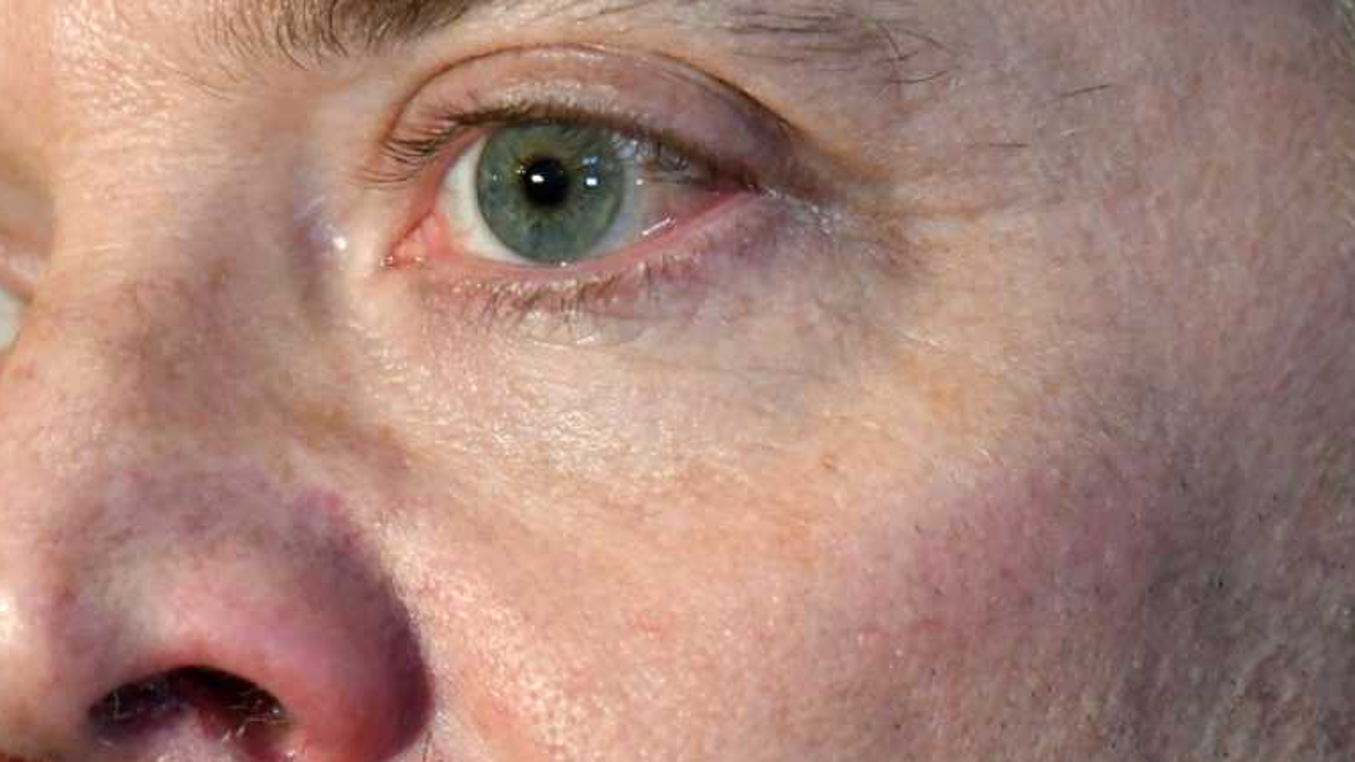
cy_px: 658
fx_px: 25759
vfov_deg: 1.7
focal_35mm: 717
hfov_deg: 3.0
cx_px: 492
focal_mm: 170
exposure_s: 1/800
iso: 4000
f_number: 2.8
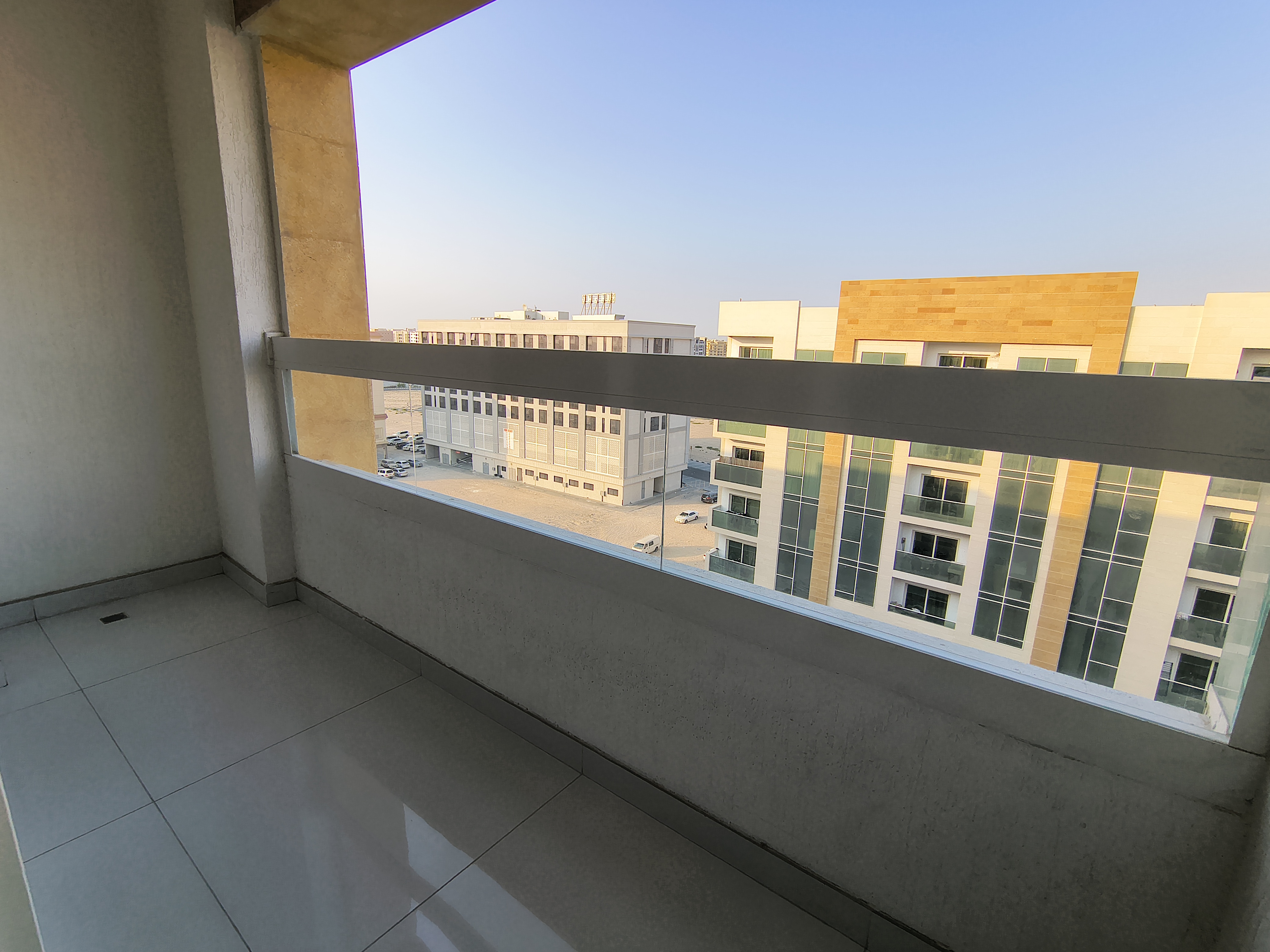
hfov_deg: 110.5
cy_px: 476
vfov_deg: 94.5
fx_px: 440
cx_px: 635
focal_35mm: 12
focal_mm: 2.13
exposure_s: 1/511
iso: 100
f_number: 2.2
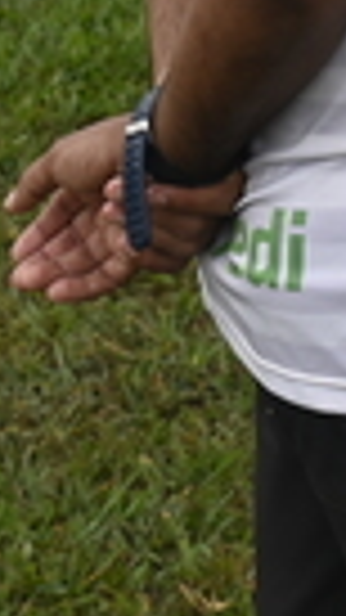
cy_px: -605
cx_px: 1348
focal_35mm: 220
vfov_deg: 9.2
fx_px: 3590
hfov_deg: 5.0
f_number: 6.3
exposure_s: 1/125
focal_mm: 32
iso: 200
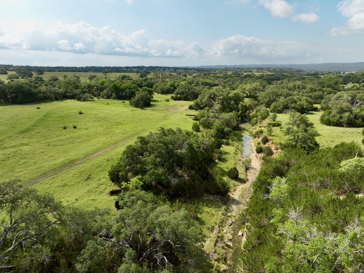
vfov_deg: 56.8
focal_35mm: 24
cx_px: 182
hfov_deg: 71.6
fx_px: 252
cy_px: 136
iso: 100
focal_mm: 12.29
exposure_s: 1/60
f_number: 4
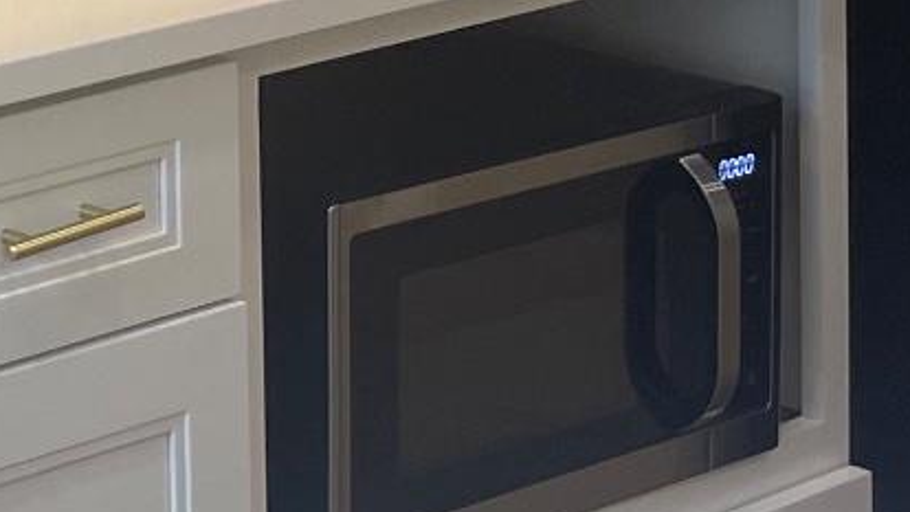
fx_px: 3379
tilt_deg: -3.1
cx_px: -822
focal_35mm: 140
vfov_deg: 8.2
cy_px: -565
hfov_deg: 13.5
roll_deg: +1.6
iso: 40
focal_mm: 4.2
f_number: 1.6
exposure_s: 1/120
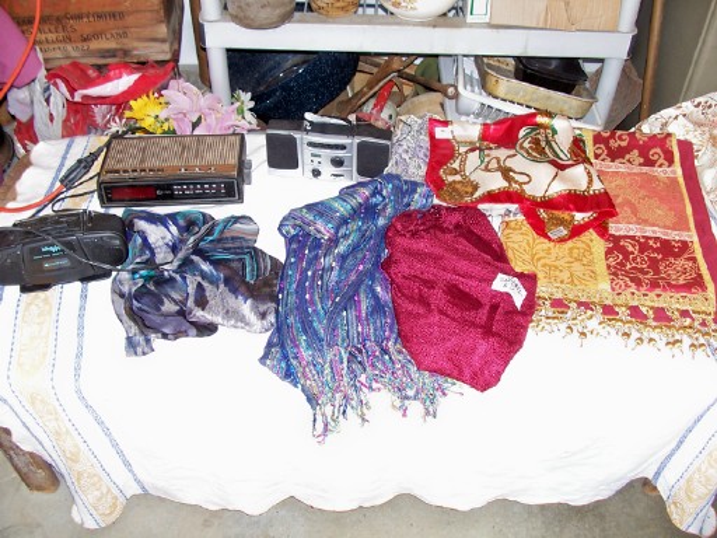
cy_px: 269
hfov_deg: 52.6
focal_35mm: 35
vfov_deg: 40.7
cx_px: 358
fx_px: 725
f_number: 2.8
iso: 80
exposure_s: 1/60
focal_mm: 6
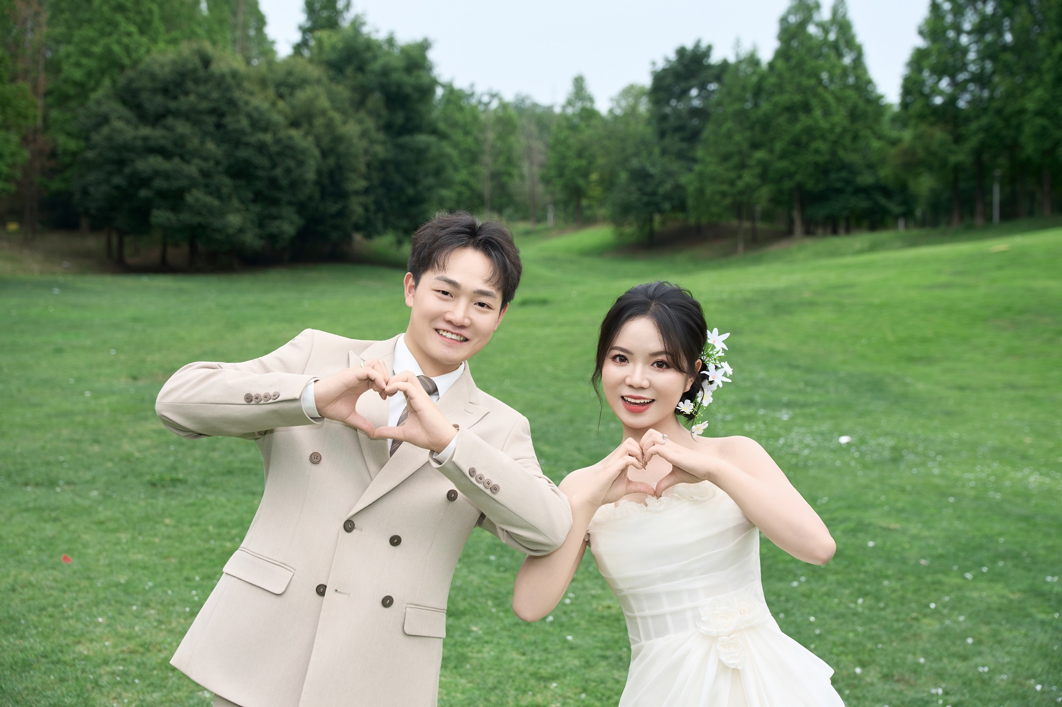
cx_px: 531
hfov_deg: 39.4
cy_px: 354
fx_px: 1484
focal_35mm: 50
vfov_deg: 26.8
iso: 100
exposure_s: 1/250
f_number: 4.5
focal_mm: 50.3
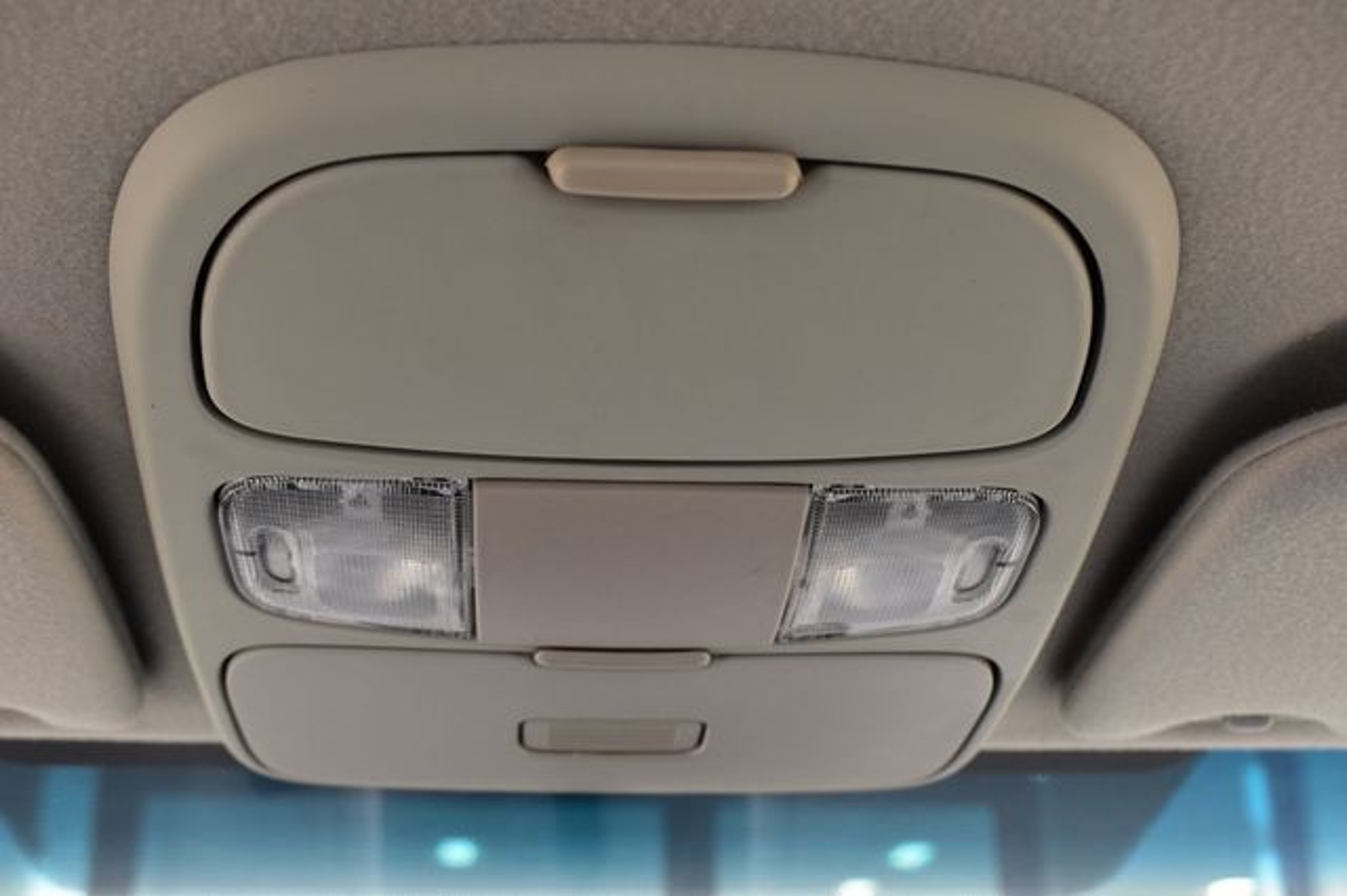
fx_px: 1627
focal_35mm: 44
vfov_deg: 30.8
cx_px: 674
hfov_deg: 45.0
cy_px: 448
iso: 400
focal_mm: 29
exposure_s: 1/30
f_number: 7.1
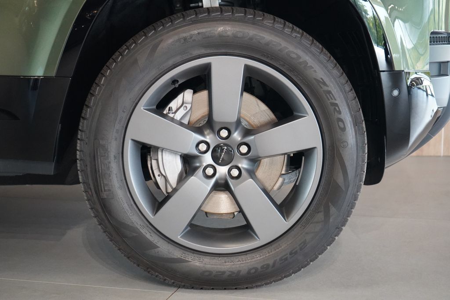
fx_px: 838
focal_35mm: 67
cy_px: 150
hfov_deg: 30.1
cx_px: 225
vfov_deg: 20.3
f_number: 5.6
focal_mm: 67
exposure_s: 1/160
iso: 10000
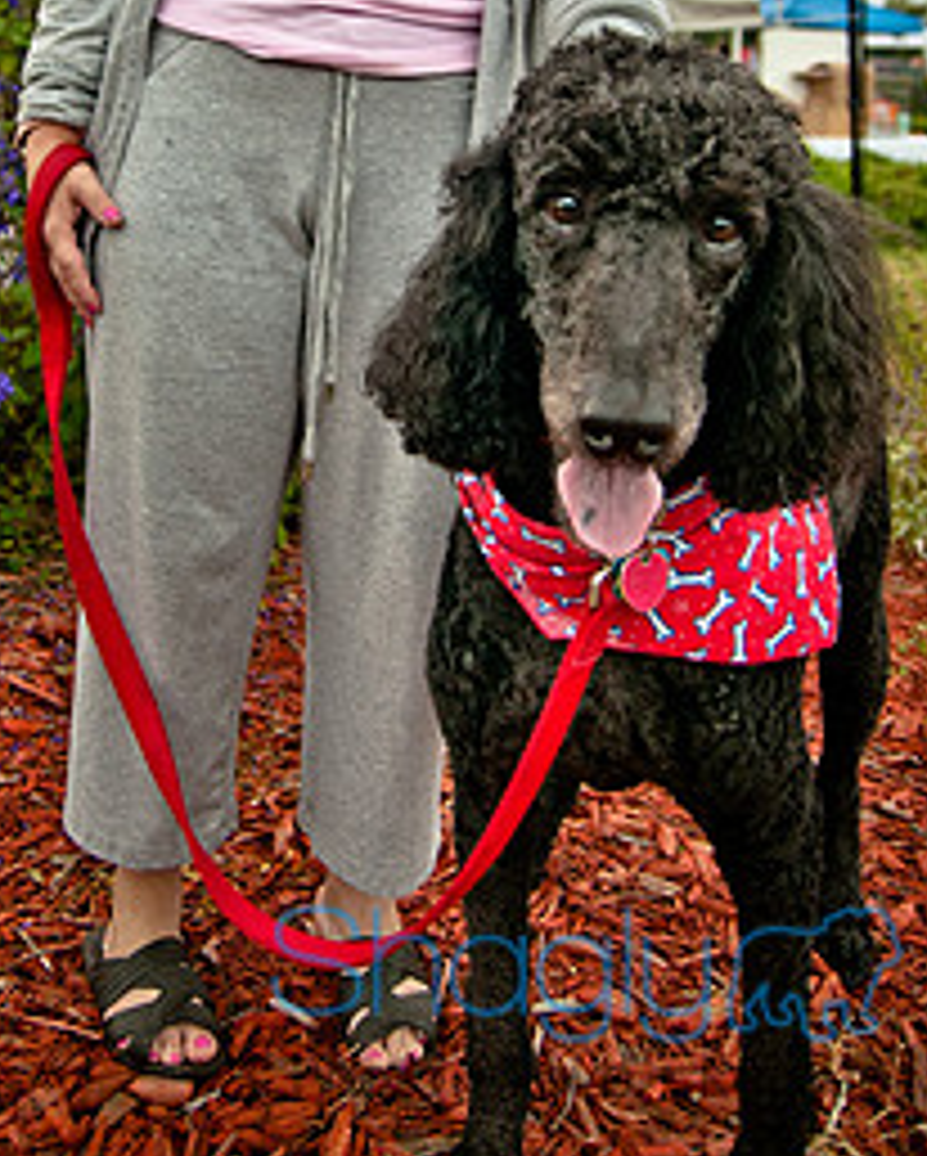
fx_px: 1432
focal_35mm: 42
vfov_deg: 41.4
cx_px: 308
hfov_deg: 35.5
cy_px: 175
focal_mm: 17
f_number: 2.8
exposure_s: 1/320
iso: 400
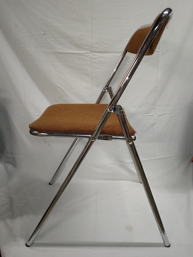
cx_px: 96
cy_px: 128
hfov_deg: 49.7
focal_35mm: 28
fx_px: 208
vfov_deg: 63.4
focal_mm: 3.43
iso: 631
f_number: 2.2
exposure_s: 1/25
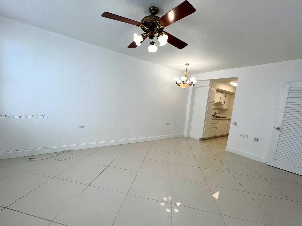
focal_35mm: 14
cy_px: 117
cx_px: 146
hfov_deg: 102.0
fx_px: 122
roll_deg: -4.7
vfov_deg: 85.6
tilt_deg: -6.3
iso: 32
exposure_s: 1/142
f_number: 1.8
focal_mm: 1.57
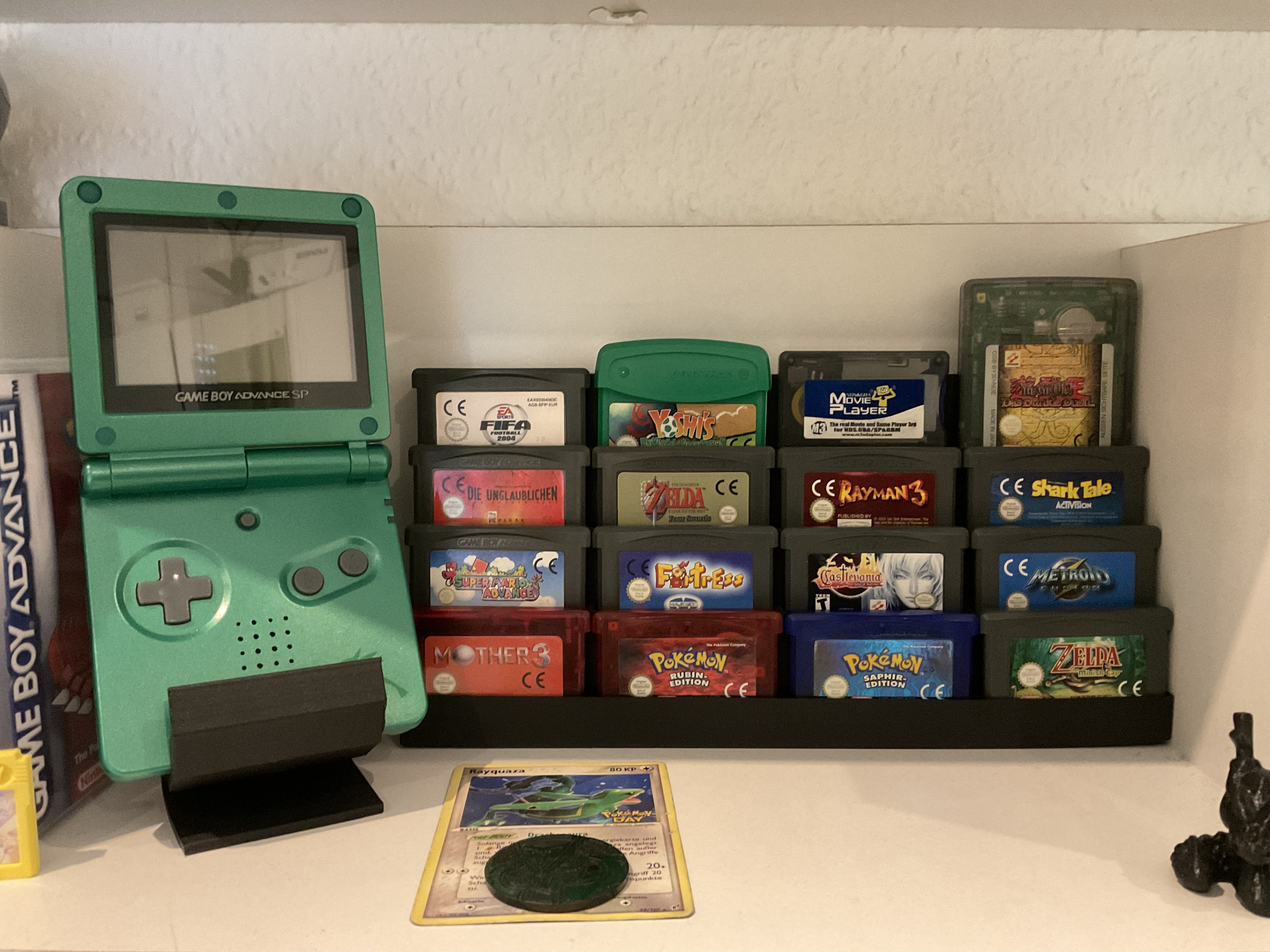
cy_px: 476
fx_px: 1064
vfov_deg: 48.2
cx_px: 635
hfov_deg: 61.7
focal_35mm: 29
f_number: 1.8
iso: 500
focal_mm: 3
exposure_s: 1/24
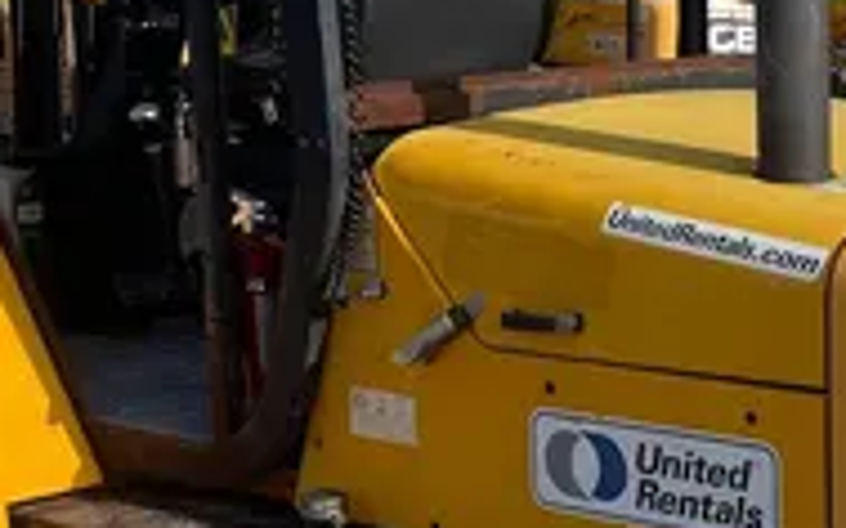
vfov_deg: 12.2
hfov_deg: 19.4
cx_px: 551
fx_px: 2466
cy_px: 356
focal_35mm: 107
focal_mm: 4.2
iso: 32
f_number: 1.6
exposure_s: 1/2747
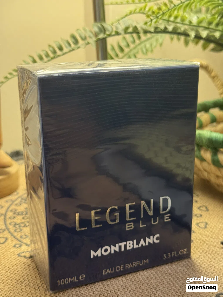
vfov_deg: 39.7
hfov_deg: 30.3
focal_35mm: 48
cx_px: 112
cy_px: 148
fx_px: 412
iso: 250
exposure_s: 1/33
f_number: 1.78
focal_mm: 6.76
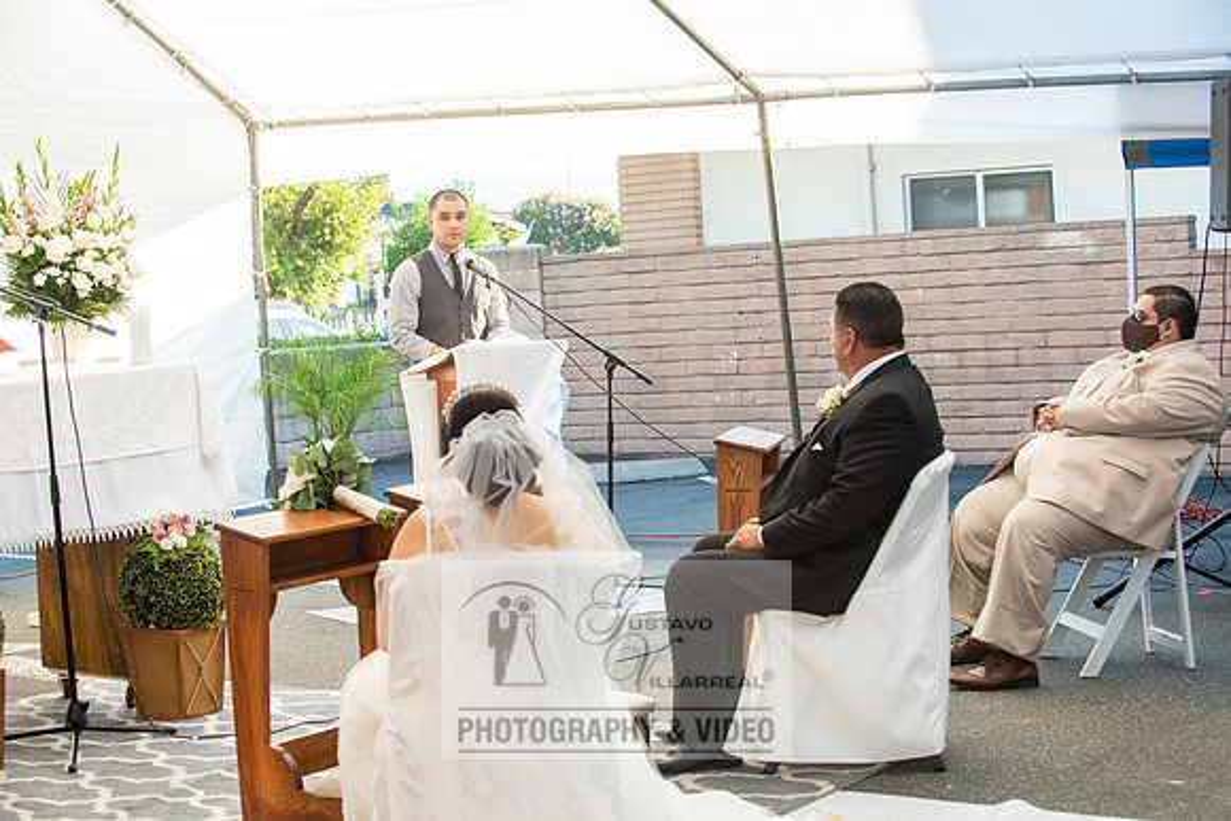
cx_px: 616
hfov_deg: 28.8
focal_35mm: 70
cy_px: 410
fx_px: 2394
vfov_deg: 19.5
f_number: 5.6
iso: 640
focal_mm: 70
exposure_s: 1/250
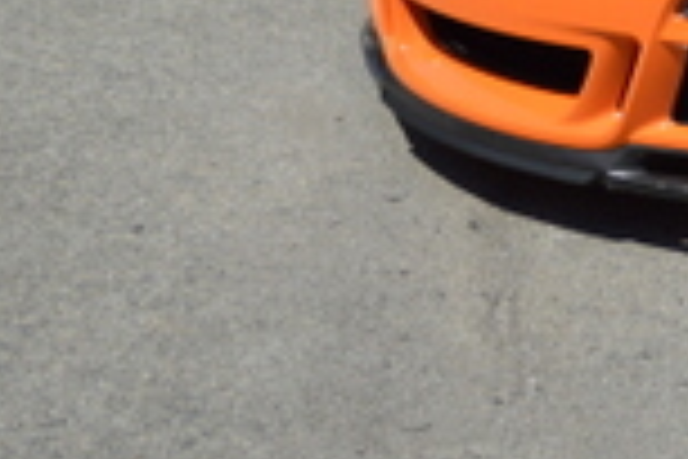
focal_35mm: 138
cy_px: -423
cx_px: 967
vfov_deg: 9.4
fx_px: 2637
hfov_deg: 14.1
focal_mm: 22
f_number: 3.8
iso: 200
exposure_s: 1/2500
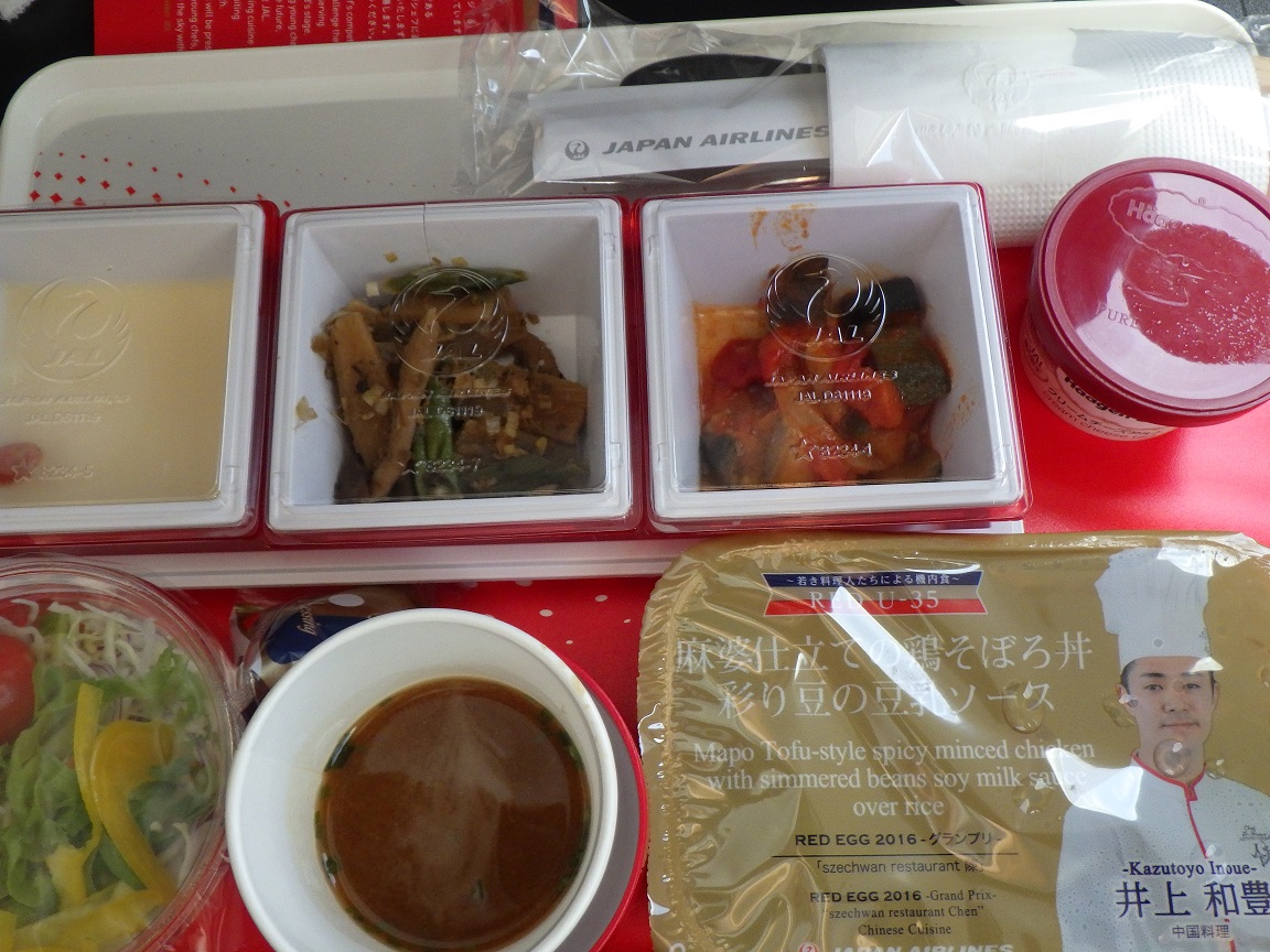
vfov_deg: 41.8
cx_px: 635
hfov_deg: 54.0
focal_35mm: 34
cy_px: 476
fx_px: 1247
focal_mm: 6.1
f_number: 3.8
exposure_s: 1/50
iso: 400
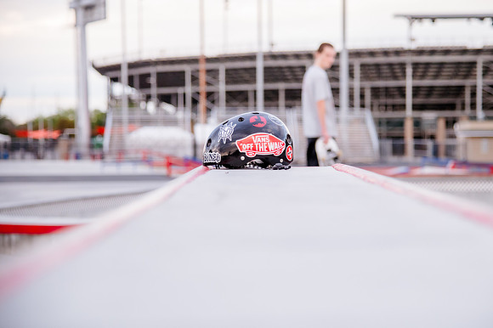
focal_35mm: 90
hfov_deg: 22.7
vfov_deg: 15.2
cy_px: 164
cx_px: 277
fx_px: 1228
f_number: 4
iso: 2500
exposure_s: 1/640
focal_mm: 78
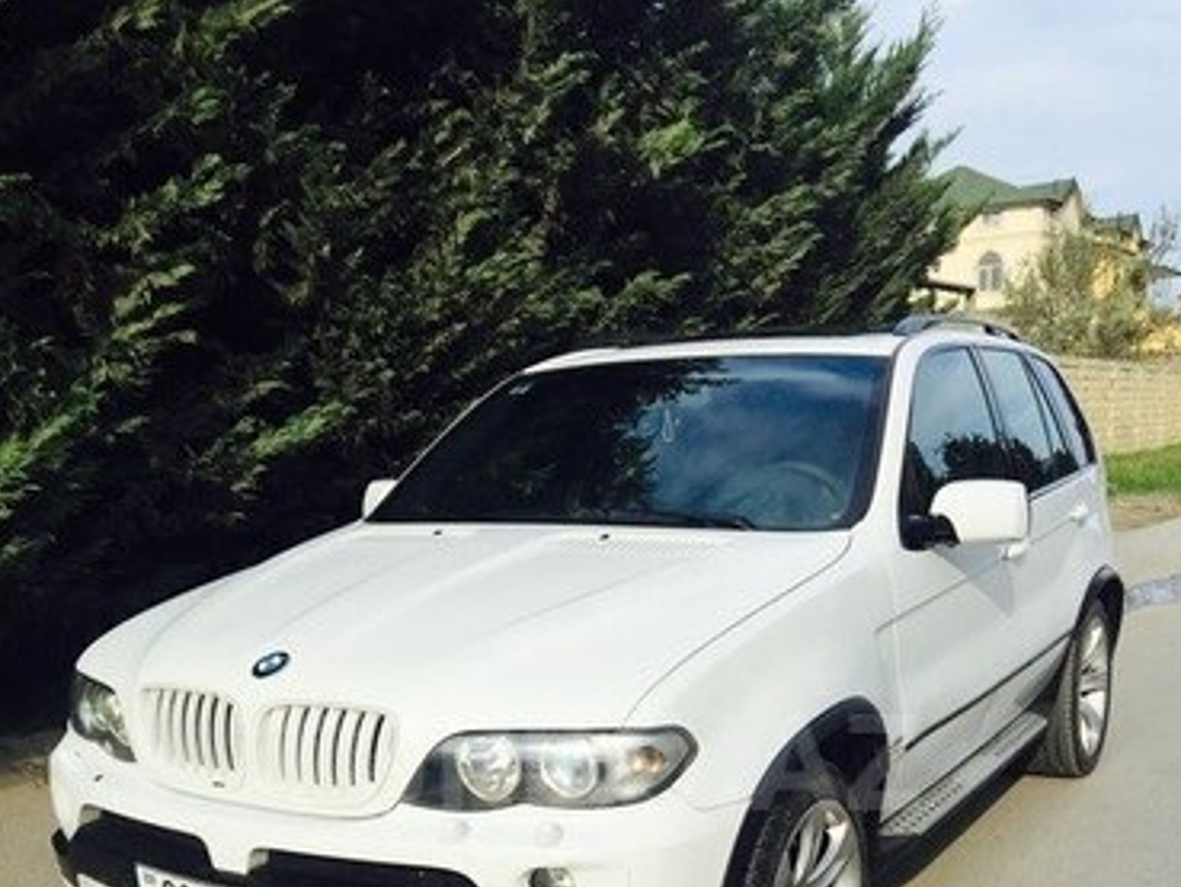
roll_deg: +2.8
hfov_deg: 47.8
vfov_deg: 35.1
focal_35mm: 39
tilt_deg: -13.8
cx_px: 592
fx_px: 1331
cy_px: 762
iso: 32
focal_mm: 4.15
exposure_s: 1/2083
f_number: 2.2
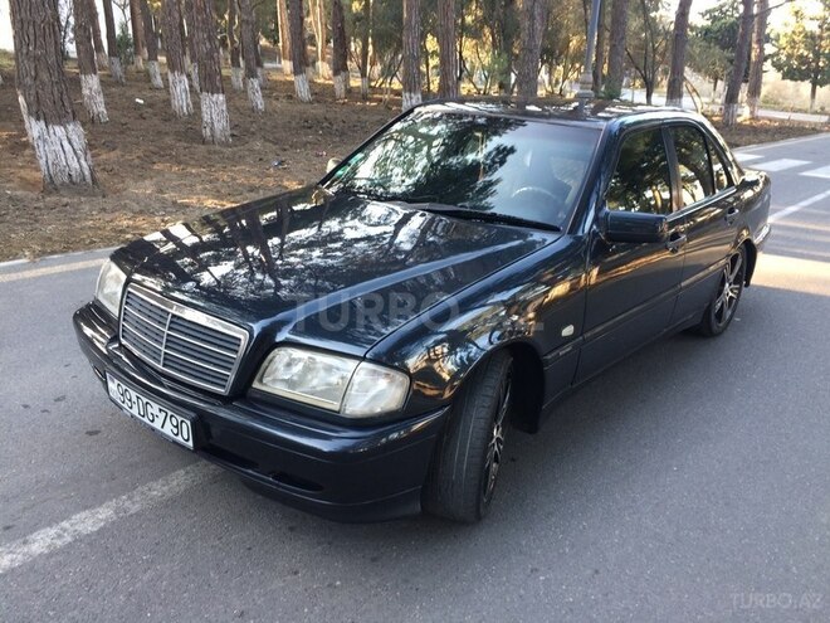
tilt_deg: -20.7
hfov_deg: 61.7
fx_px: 695
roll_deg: -2.4
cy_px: 312
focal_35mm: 29
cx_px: 415
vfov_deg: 48.2
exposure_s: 1/50
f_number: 2.2
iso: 40
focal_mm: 4.15
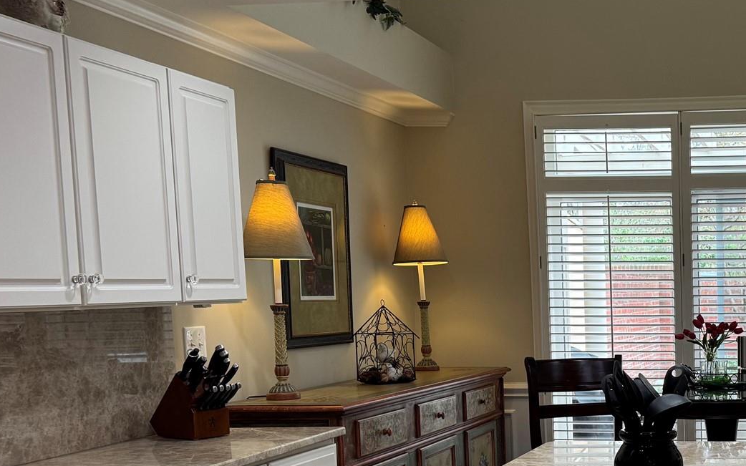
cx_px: 725
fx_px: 1016
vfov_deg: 25.3
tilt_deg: -5.0
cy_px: 385
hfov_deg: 36.7
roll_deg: +1.2
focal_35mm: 50
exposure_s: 1/120
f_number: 1.78
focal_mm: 6.76
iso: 125
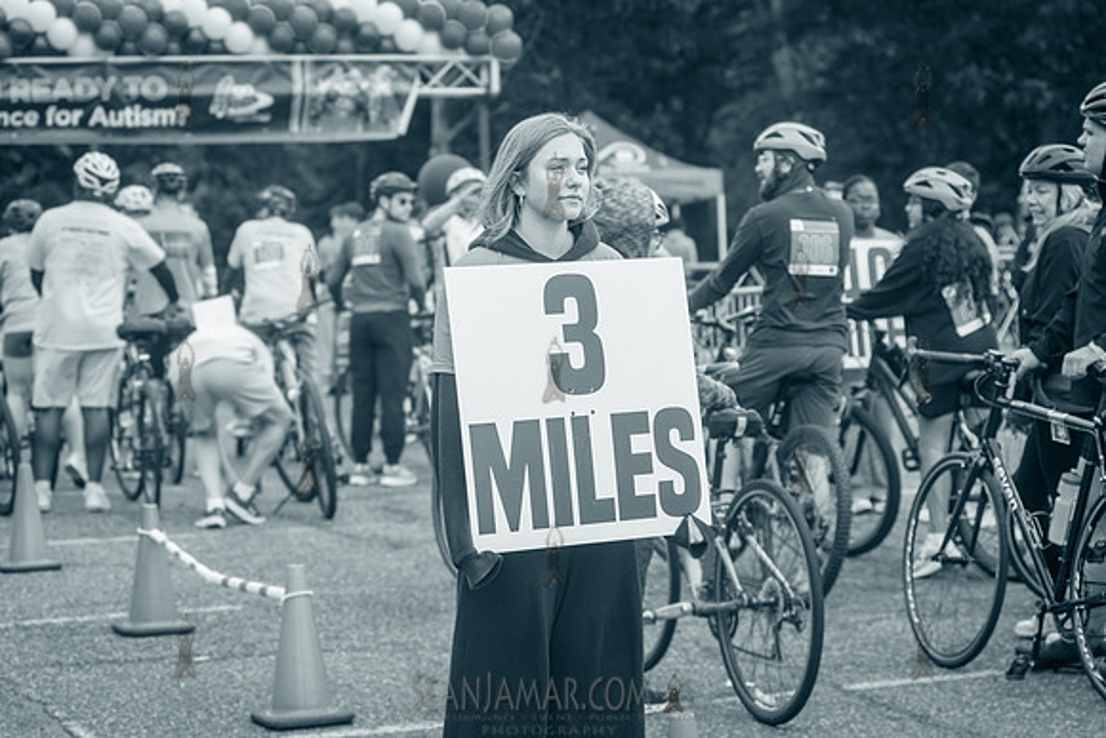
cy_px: 334
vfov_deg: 15.0
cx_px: 531
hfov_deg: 22.3
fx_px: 2810
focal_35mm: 91
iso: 400
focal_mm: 80
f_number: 3.5
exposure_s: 1/1250
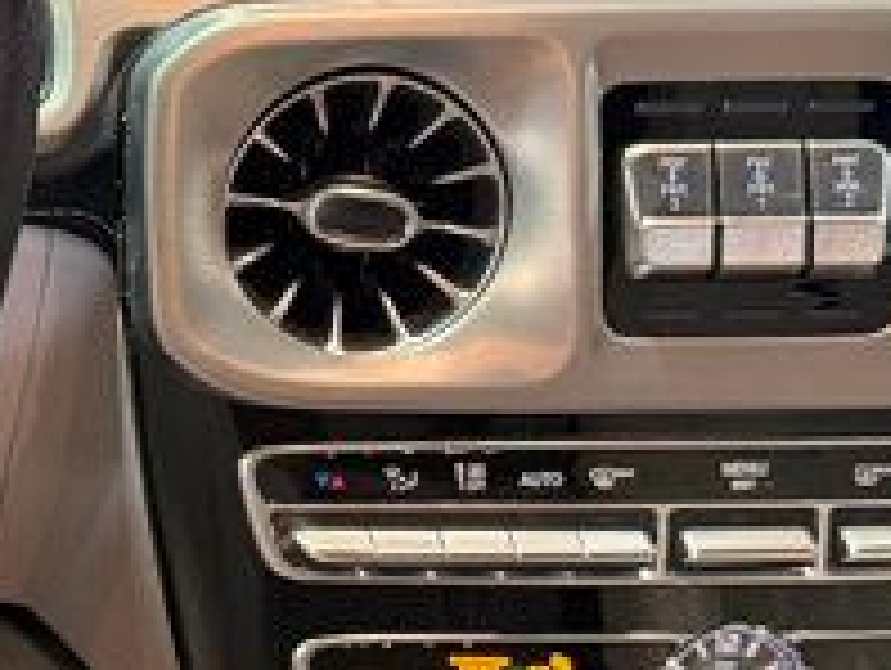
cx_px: -266
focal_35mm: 124
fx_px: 3196
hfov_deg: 15.1
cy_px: 432
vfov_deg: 12.0
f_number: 1.78
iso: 400
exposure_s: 1/60
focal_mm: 6.76
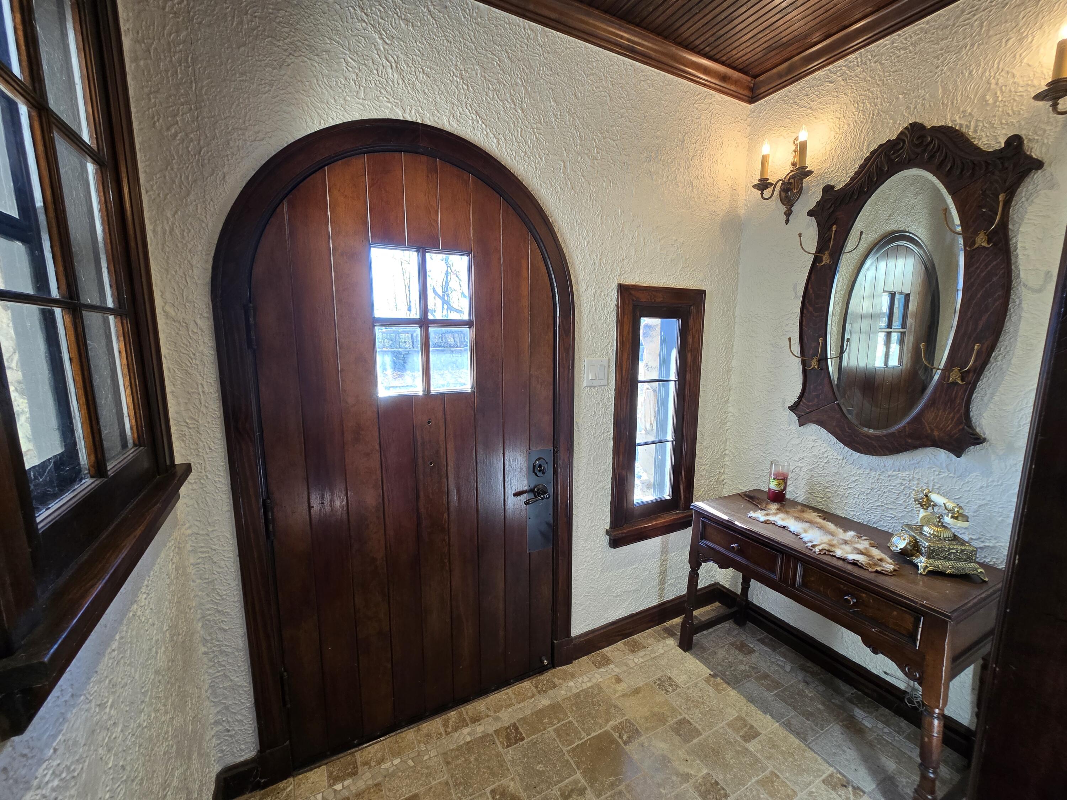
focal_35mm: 13
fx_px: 401
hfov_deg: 106.2
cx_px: 534
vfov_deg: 89.9
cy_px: 400
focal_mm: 2.2
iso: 100
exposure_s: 1/60
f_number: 2.2
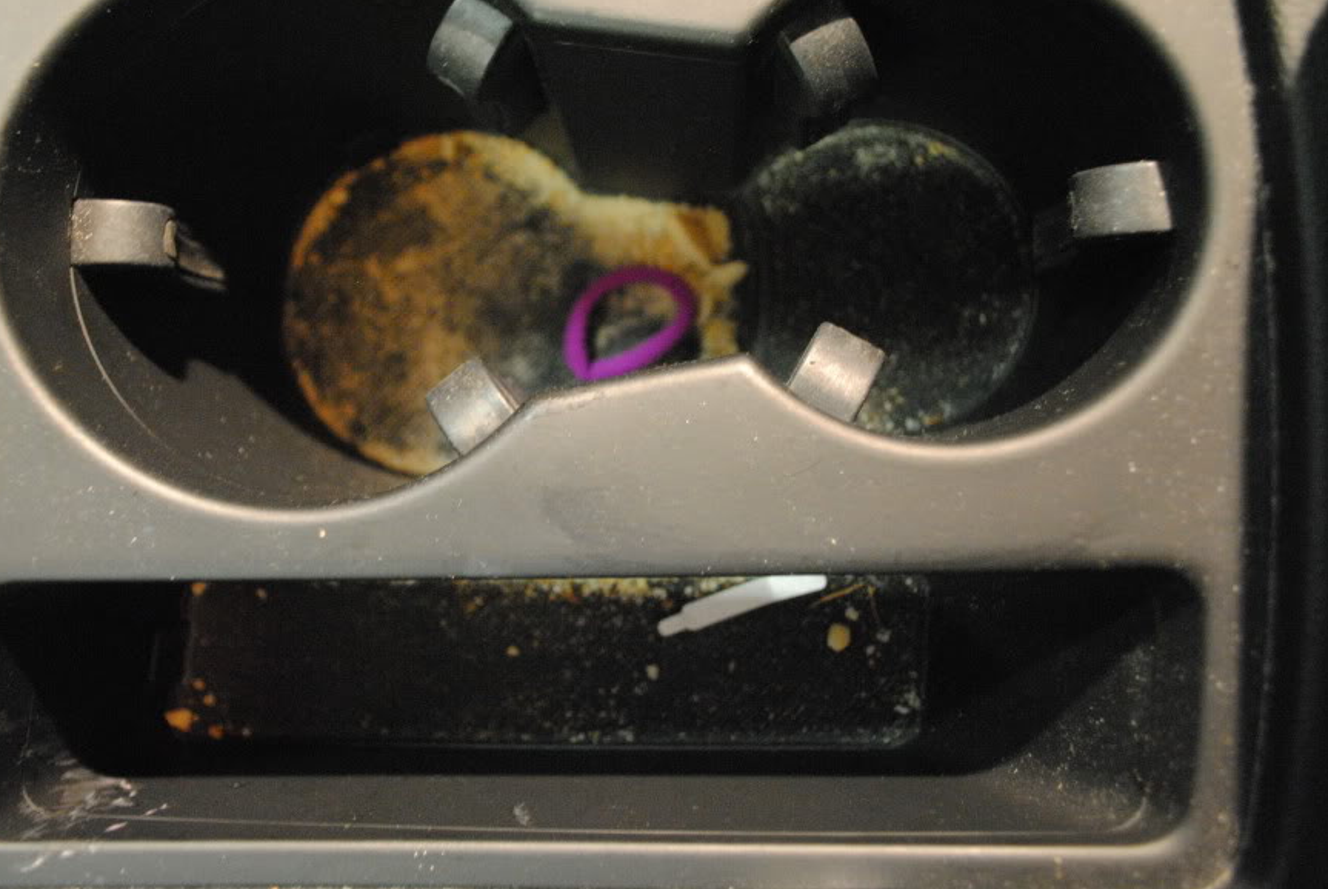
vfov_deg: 41.2
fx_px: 1182
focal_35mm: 32
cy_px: 385
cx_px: 549
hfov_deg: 58.3
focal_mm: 18
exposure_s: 1/30
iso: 1600
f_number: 3.5
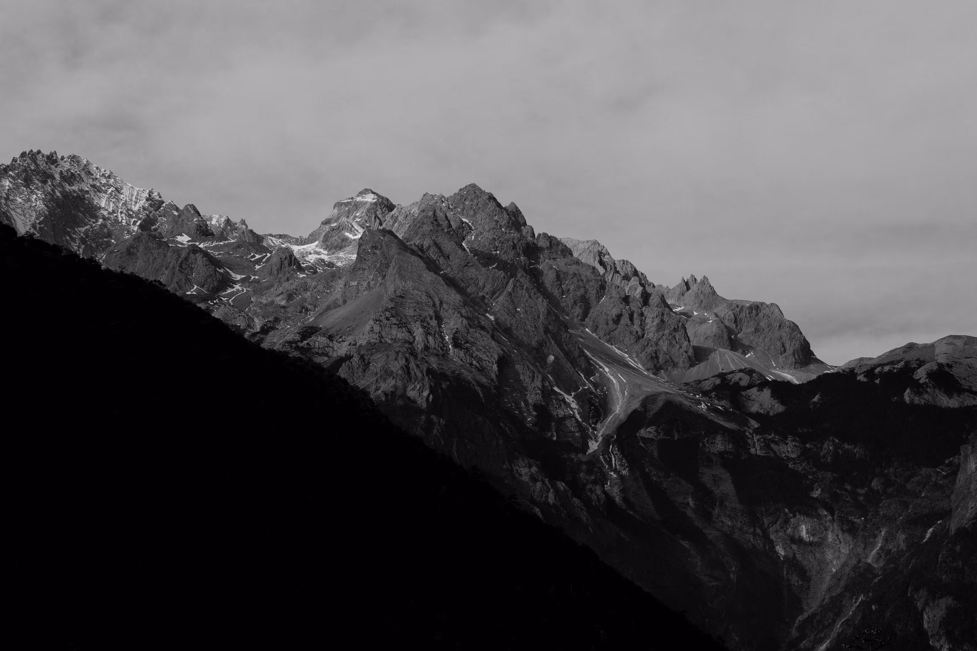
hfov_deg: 27.0
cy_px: 326
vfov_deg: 18.2
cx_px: 488
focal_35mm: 75
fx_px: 2035
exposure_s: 1/4000
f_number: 2.2
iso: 100
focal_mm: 50
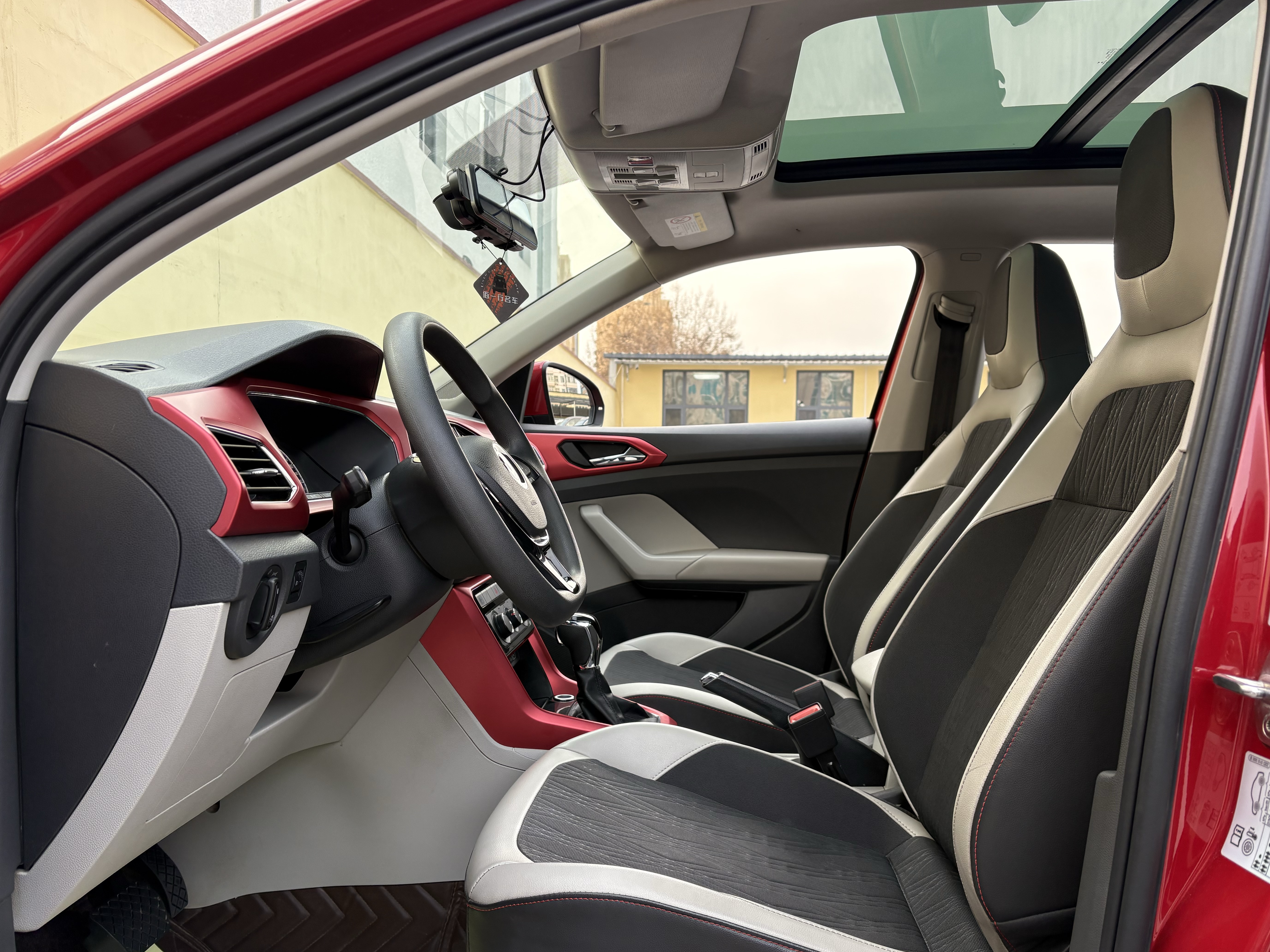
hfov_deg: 65.3
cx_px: 659
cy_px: 486
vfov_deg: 51.4
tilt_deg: -1.8
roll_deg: -1.0
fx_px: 991
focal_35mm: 27
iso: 64
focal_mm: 5.96
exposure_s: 1/240
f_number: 1.6
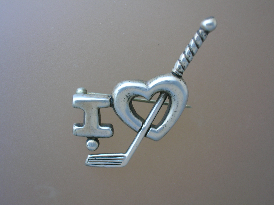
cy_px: 102
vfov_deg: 22.2
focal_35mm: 66
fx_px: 522
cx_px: 137
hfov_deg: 29.4
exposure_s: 1/4.4
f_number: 3.8
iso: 50
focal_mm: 11
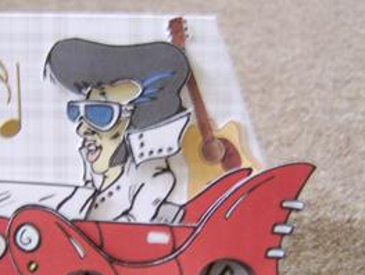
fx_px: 560
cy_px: 190
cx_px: 119
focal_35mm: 53
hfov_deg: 35.7
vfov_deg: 27.4
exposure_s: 1/4
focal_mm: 8.13
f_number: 2.7
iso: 71
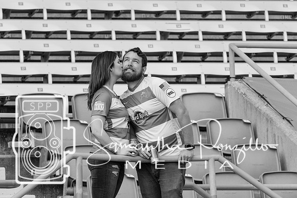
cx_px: 152
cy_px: 97
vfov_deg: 3.0
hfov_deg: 4.5
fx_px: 3797
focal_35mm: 460
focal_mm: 300
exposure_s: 1/500
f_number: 6.3
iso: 900
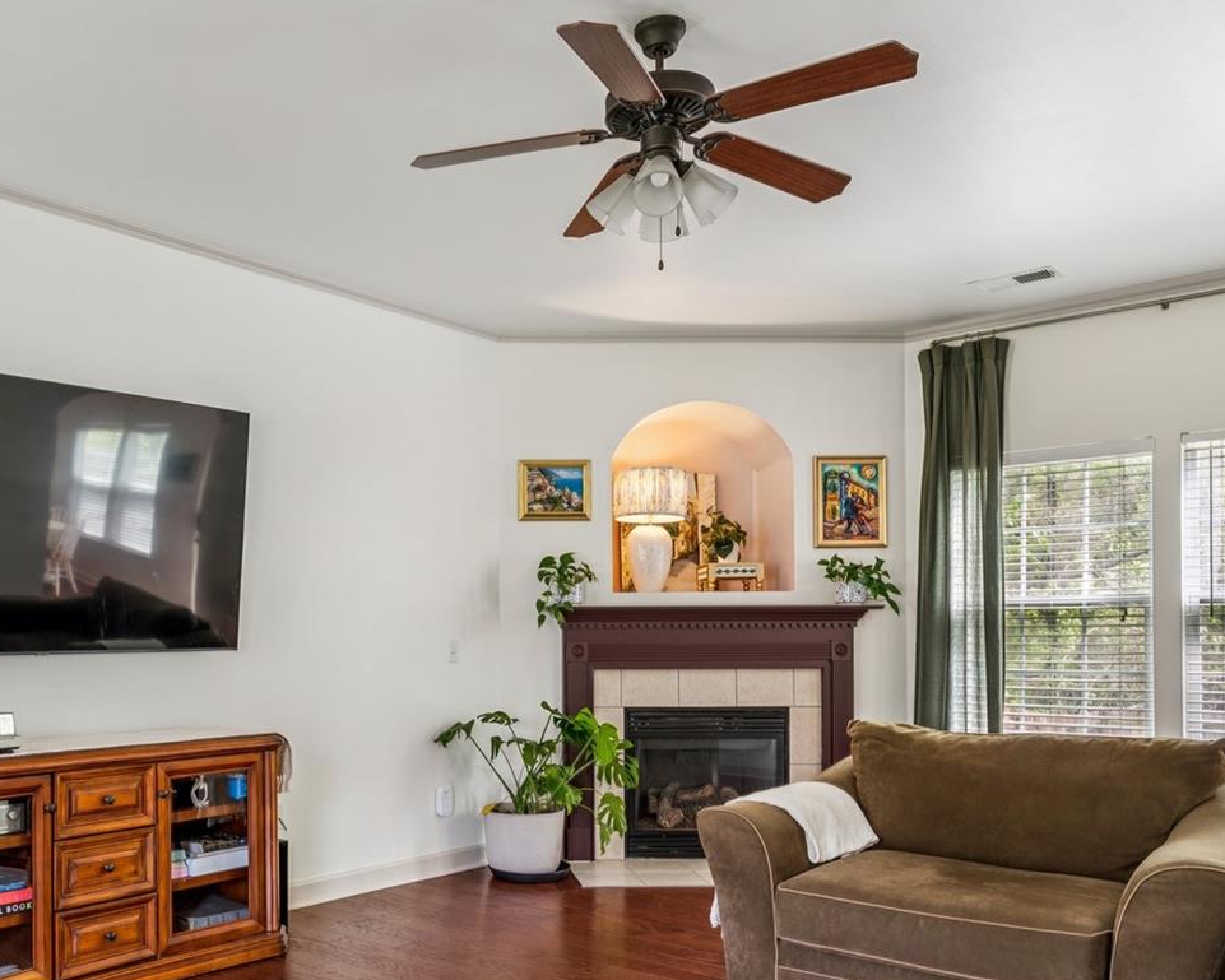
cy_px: 635
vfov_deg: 45.8
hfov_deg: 55.2
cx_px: 414
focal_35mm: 32
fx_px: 1146
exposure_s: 1/1.67
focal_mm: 15.8
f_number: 9
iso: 100
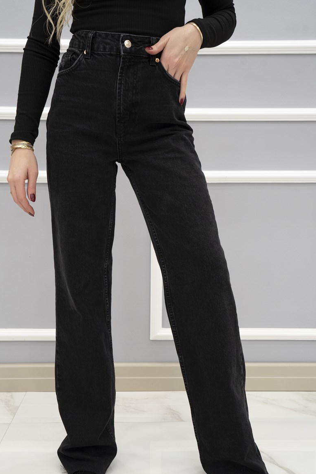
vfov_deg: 45.3
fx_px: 566
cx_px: 141
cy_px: 276
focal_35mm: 43
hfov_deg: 31.2
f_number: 7.1
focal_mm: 36
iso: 640
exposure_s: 1/30
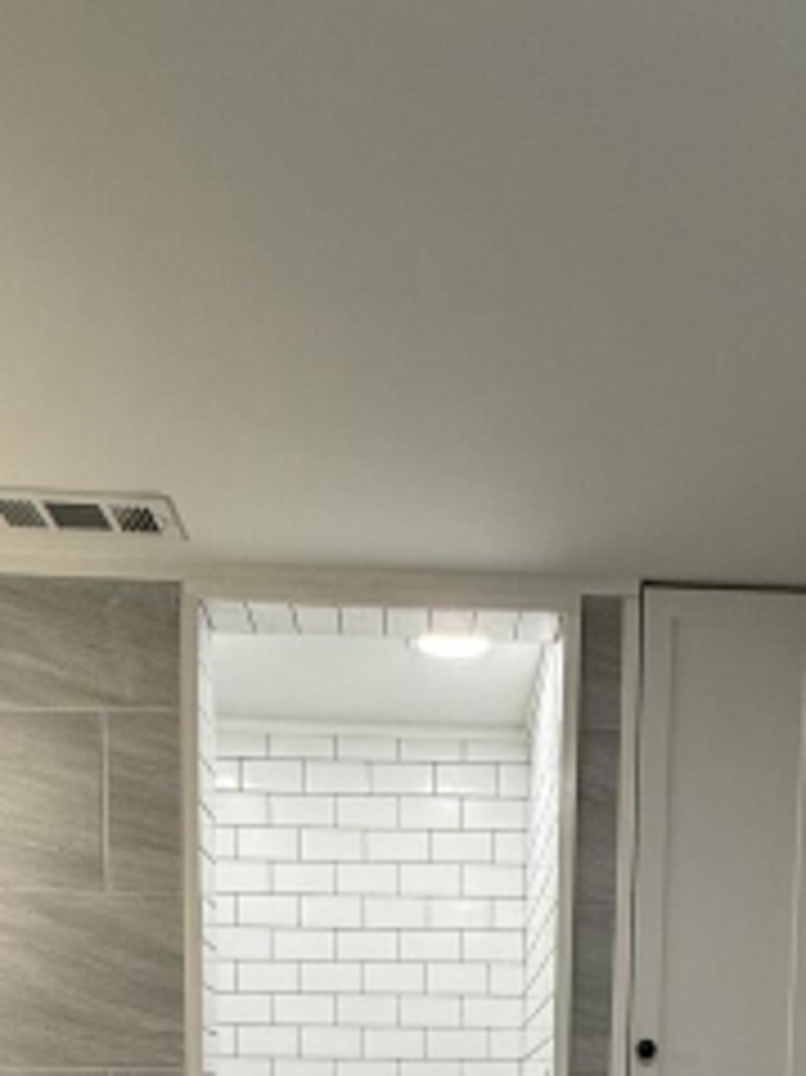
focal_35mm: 39
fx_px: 1212
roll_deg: -1.3
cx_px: 491
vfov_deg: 36.9
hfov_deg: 36.6
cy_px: 1285
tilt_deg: -7.4
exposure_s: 1/120
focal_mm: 2.22
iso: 200
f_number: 2.2
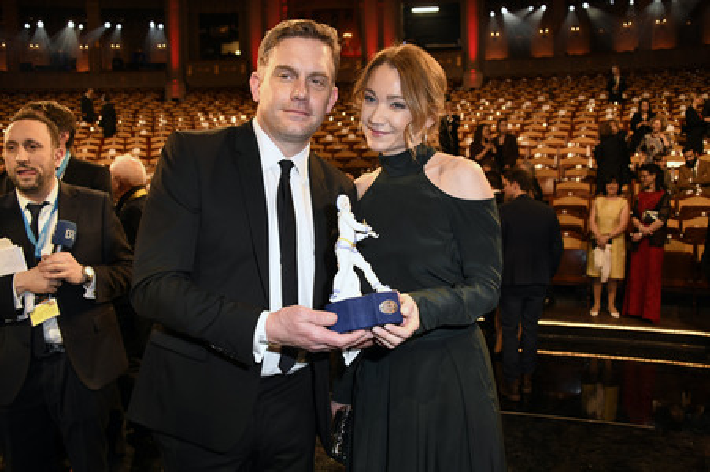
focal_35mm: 28
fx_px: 552
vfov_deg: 46.3
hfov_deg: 65.5
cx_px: 355
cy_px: 236
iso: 1600
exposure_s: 1/100
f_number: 6.3
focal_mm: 28
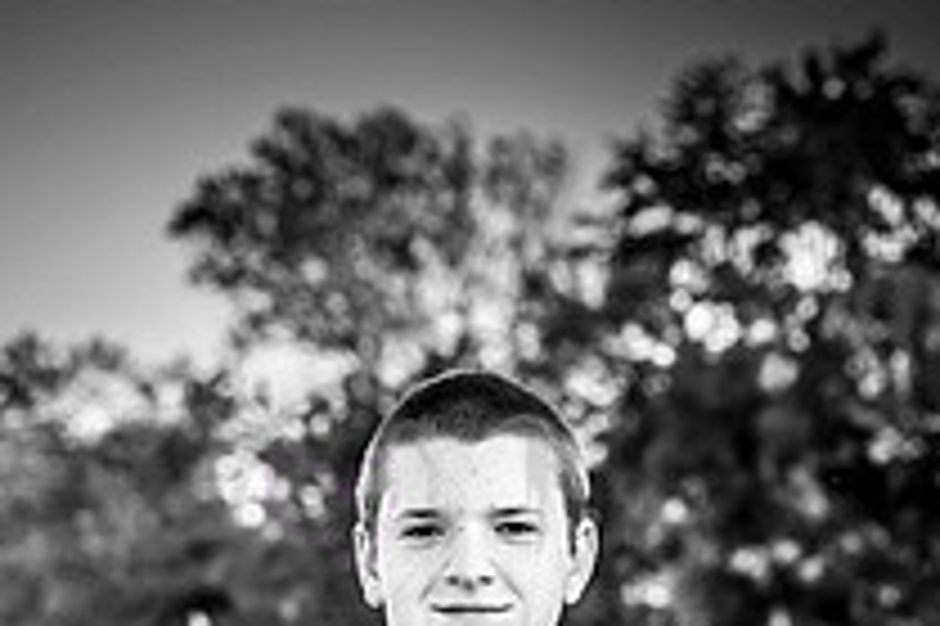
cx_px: 351
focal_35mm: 198
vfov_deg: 6.8
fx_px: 5166
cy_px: 910
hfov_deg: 10.4
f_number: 7.1
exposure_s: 1/640
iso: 400
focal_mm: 92
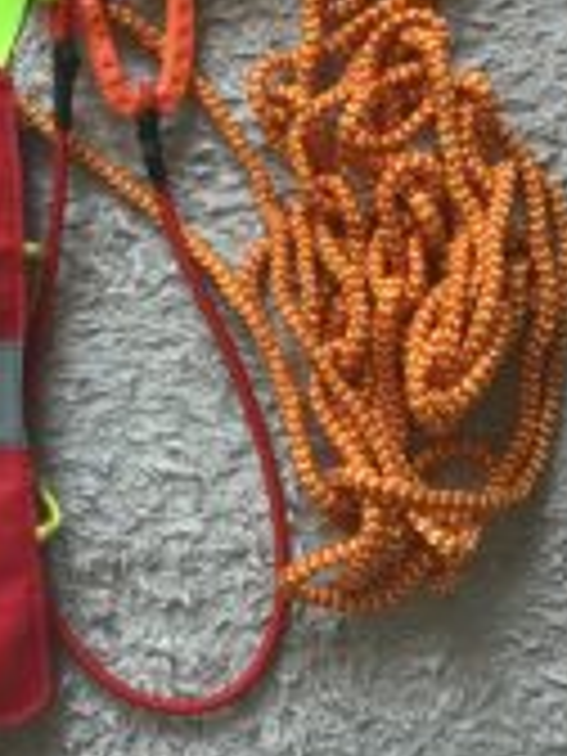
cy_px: 299
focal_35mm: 64
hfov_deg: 22.1
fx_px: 1398
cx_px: -4
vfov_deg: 30.2
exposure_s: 1/33
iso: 64
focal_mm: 3.3
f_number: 2.4
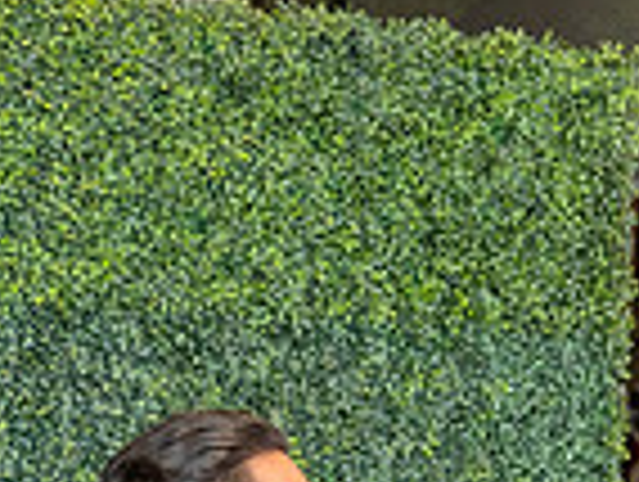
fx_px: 3624
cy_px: 773
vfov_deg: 7.4
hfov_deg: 9.9
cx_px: 864
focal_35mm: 196
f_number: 3.5
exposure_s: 1/160
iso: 800
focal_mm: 50
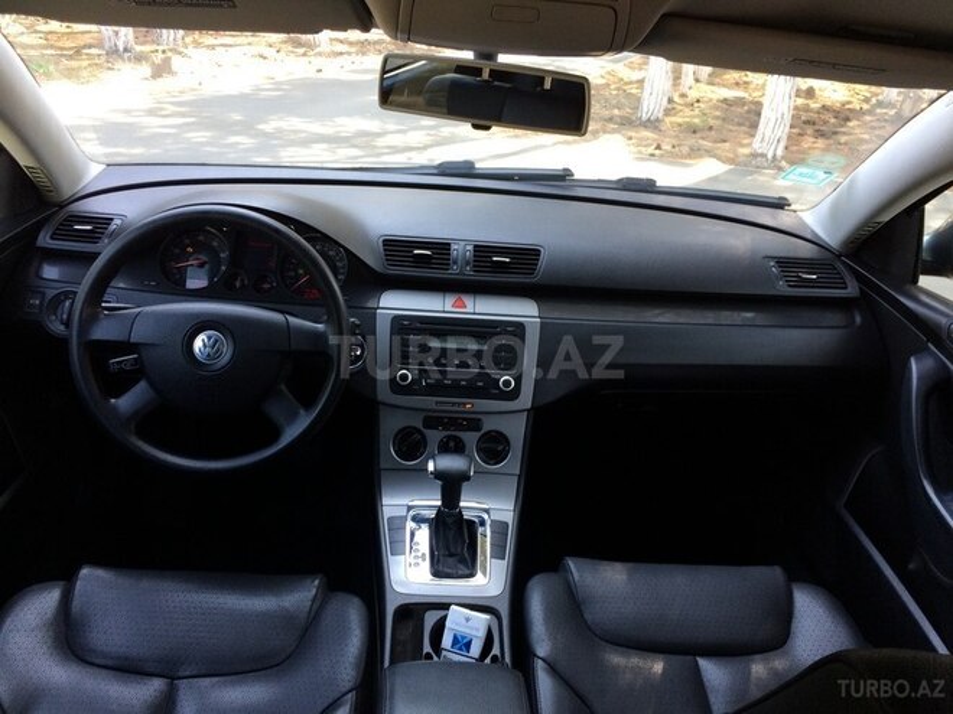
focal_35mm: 29
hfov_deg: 61.7
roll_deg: -3.6
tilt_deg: -23.4
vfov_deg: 48.2
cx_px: 476
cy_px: 357
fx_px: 798
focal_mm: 4.15
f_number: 2.2
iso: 64
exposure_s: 1/100
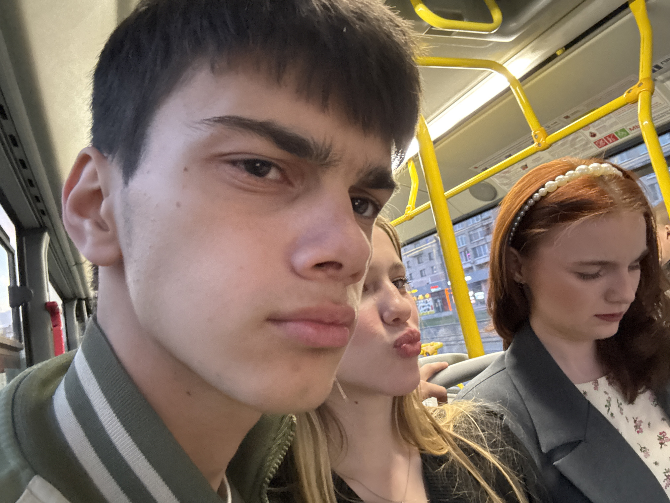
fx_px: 445
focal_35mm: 23
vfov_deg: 58.9
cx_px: 335
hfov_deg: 73.9
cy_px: 252
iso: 500
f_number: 1.9
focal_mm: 2.69
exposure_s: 1/25
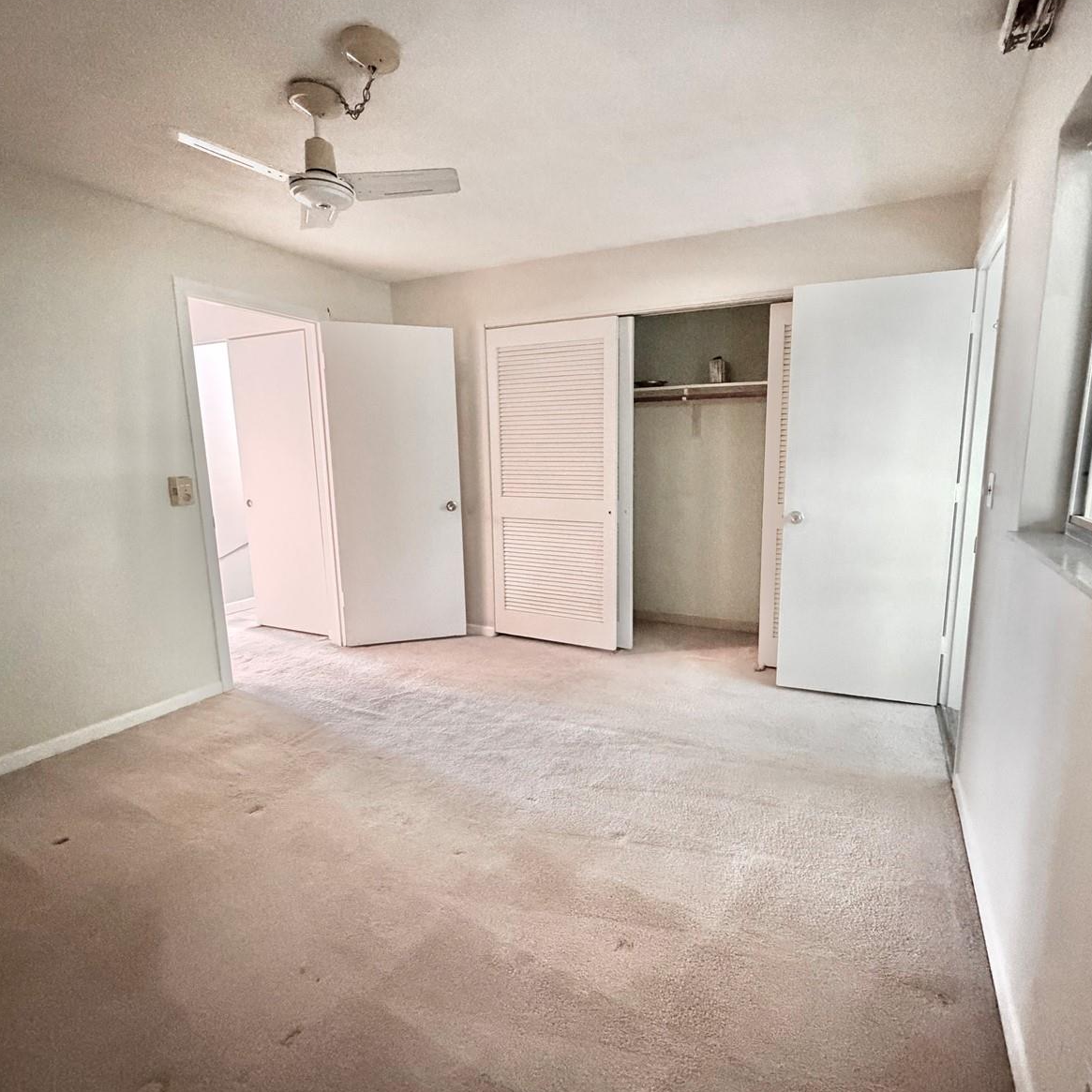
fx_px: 607
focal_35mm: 17
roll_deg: +0.7
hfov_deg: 83.6
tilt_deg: -10.3
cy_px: 549
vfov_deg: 84.0
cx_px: 611
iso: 1250
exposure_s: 1/60
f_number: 2.2
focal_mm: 2.22
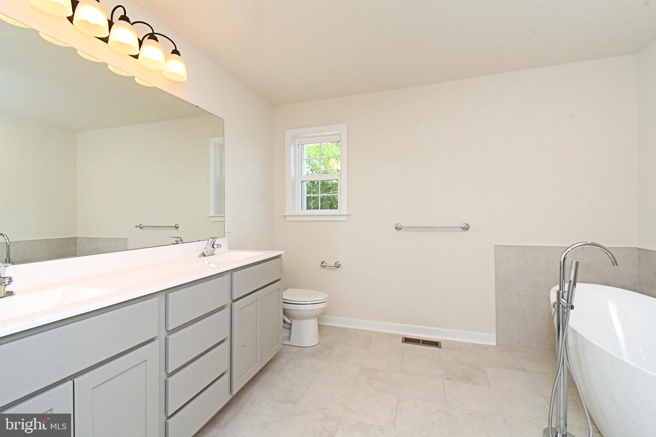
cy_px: 218
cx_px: 328
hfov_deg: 100.4
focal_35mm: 15
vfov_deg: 77.3
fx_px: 273
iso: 3200
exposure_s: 1/250
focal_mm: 10
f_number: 14
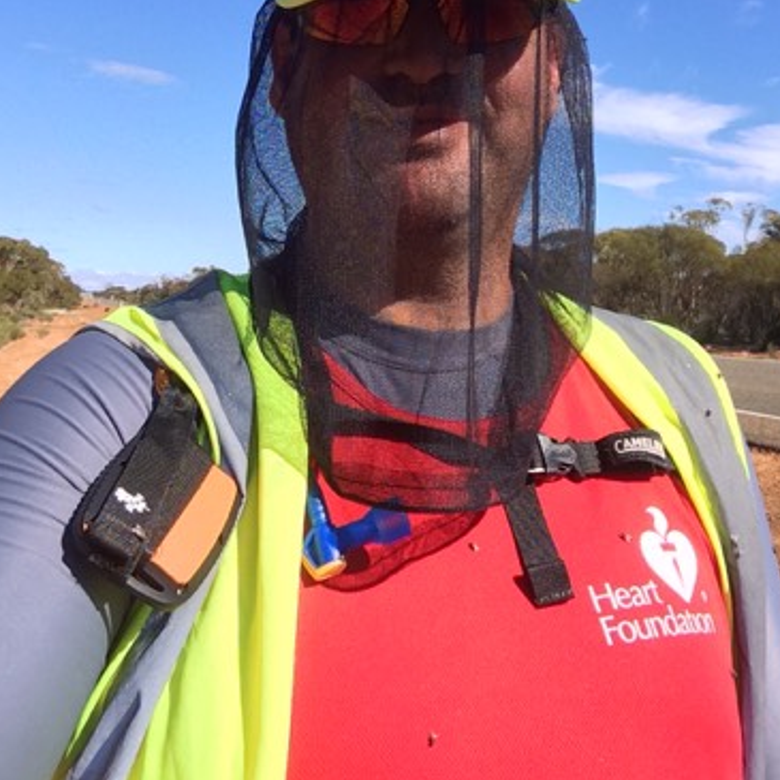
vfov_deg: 42.1
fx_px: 994
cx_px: 400
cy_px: 246
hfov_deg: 42.8
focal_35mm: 39
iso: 50
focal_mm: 2.15
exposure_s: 1/971
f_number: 2.4
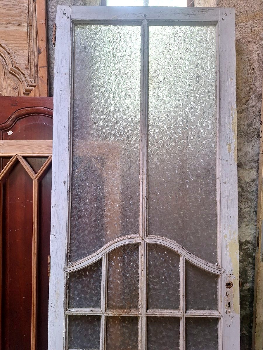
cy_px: 175
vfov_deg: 73.9
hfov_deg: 58.9
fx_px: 233
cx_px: 132
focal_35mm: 23
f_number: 1.8
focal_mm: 5.54
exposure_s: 1/50
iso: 64
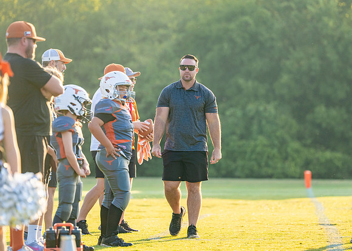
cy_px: 106
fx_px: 2111
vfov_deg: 6.8
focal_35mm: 211
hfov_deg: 9.5
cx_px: 190
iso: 500
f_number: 2.8
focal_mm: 164
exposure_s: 1/2500
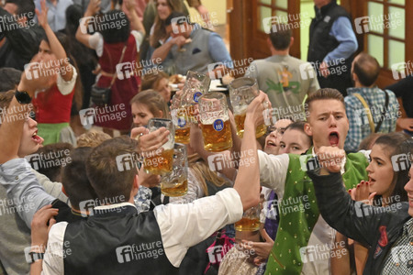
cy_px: 138
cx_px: 206
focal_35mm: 139
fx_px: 1595
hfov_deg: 14.8
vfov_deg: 9.9
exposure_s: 1/125
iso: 12800
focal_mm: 93
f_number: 6.3
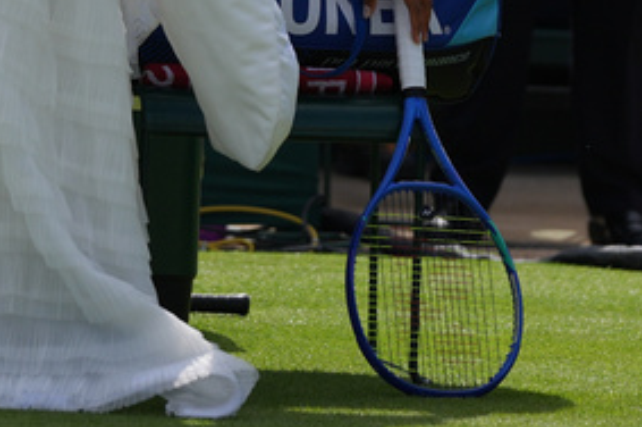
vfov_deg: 1.9
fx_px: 12772
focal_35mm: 717
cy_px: -286
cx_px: 204
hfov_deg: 2.9
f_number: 3.5
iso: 320
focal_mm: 198
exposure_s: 1/5000
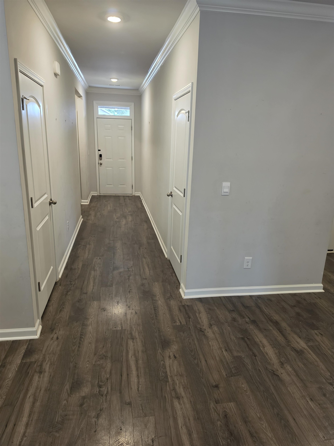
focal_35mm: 23
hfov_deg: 58.9
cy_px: 223
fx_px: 296
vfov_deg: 73.9
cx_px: 167
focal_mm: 6.5
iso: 250
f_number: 1.4
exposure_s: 1/120
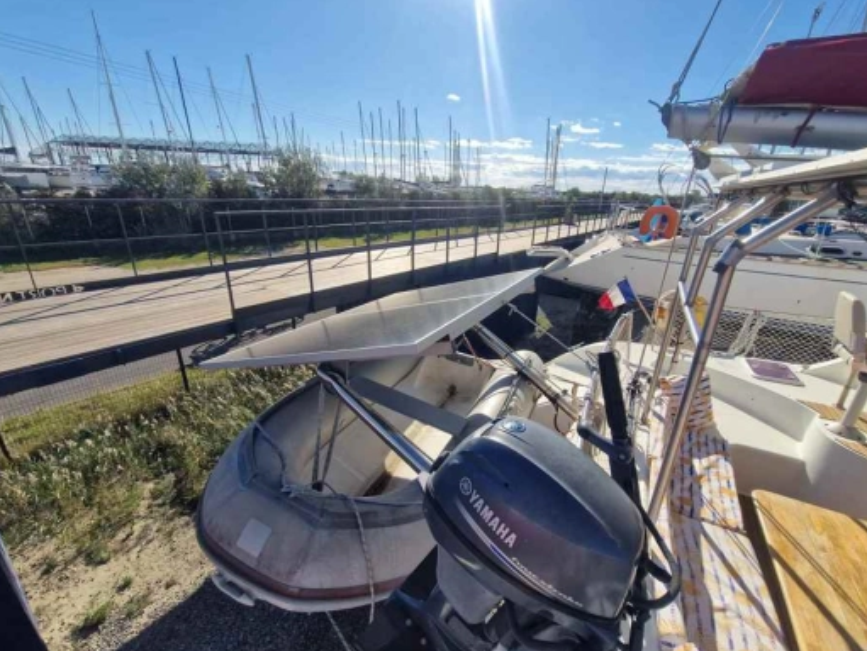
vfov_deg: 85.7
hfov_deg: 101.9
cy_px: 345
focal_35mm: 14
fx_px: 351
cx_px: 458
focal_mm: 2.2
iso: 50
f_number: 2.2
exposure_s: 1/2888
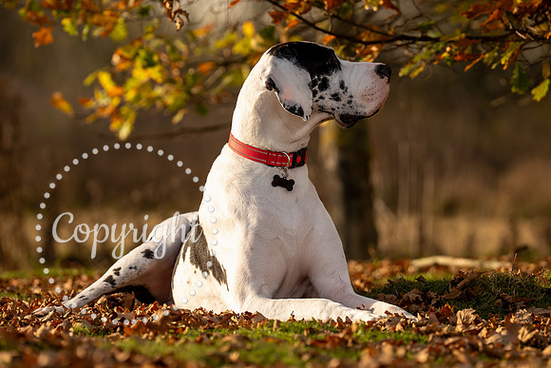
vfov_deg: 5.4
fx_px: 3863
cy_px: 144
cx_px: 287
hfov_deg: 8.2
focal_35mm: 252
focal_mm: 191
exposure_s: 1/1600
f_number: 4
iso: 200
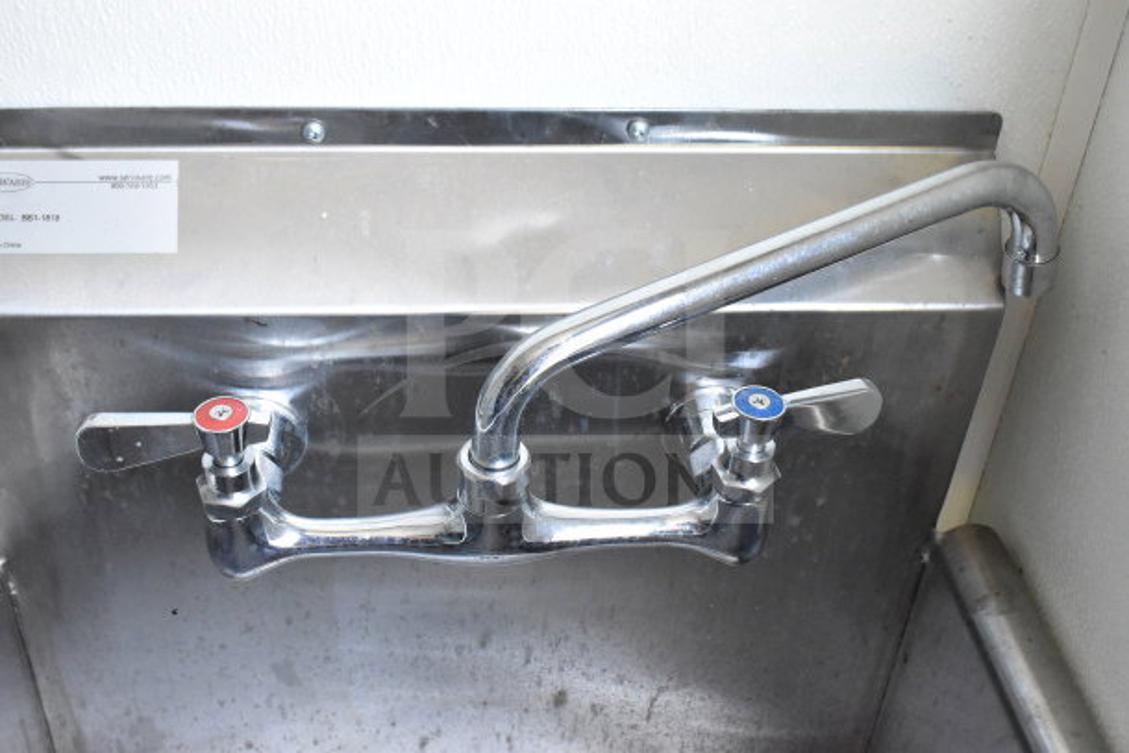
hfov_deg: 45.0
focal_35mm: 44
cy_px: 376
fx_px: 1364
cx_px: 564
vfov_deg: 30.9
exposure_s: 1/200
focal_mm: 29
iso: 6400
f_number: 7.1
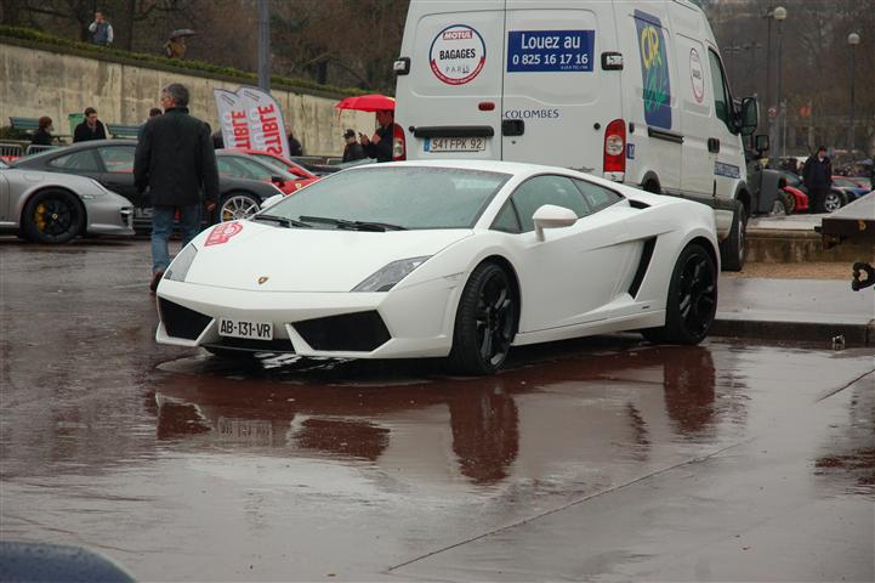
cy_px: 292
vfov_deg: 13.0
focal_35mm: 105
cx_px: 438
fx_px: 2551
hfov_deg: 19.5
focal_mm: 70
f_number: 4.5
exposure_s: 1/125
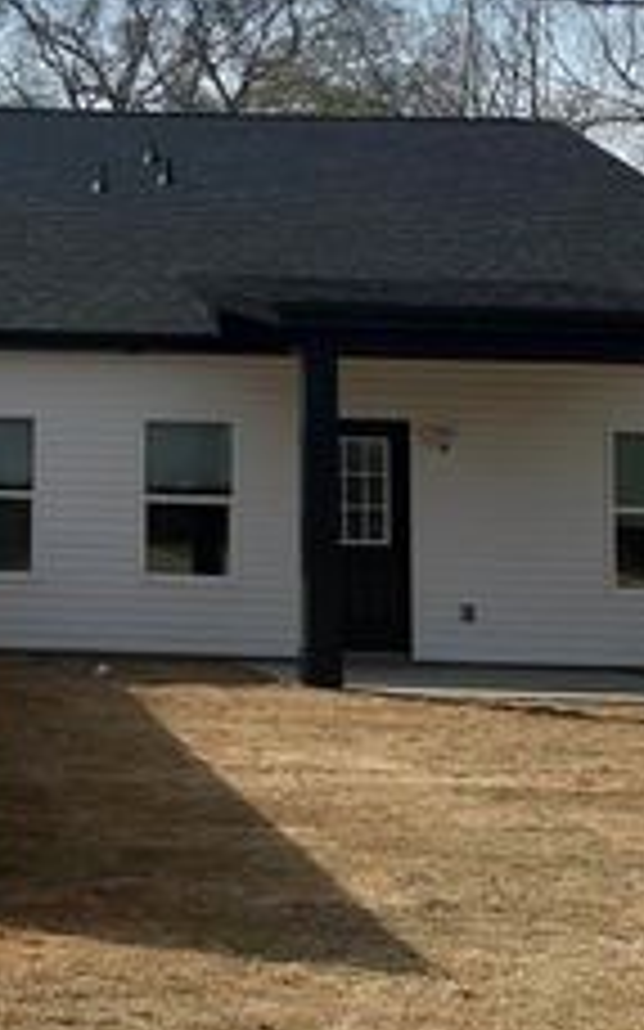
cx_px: -144
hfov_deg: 16.8
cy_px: 290
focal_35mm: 74
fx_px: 2079
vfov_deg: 27.6
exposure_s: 1/7576
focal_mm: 6.86
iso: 80
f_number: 1.78
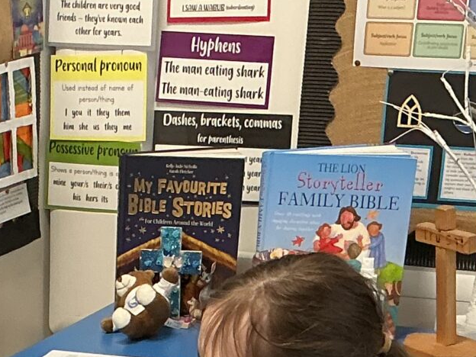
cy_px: 730
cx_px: -78
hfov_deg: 16.0
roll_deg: +2.1
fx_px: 1636
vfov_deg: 11.2
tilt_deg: -27.6
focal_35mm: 119
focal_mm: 3
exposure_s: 1/60
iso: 100
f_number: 1.8
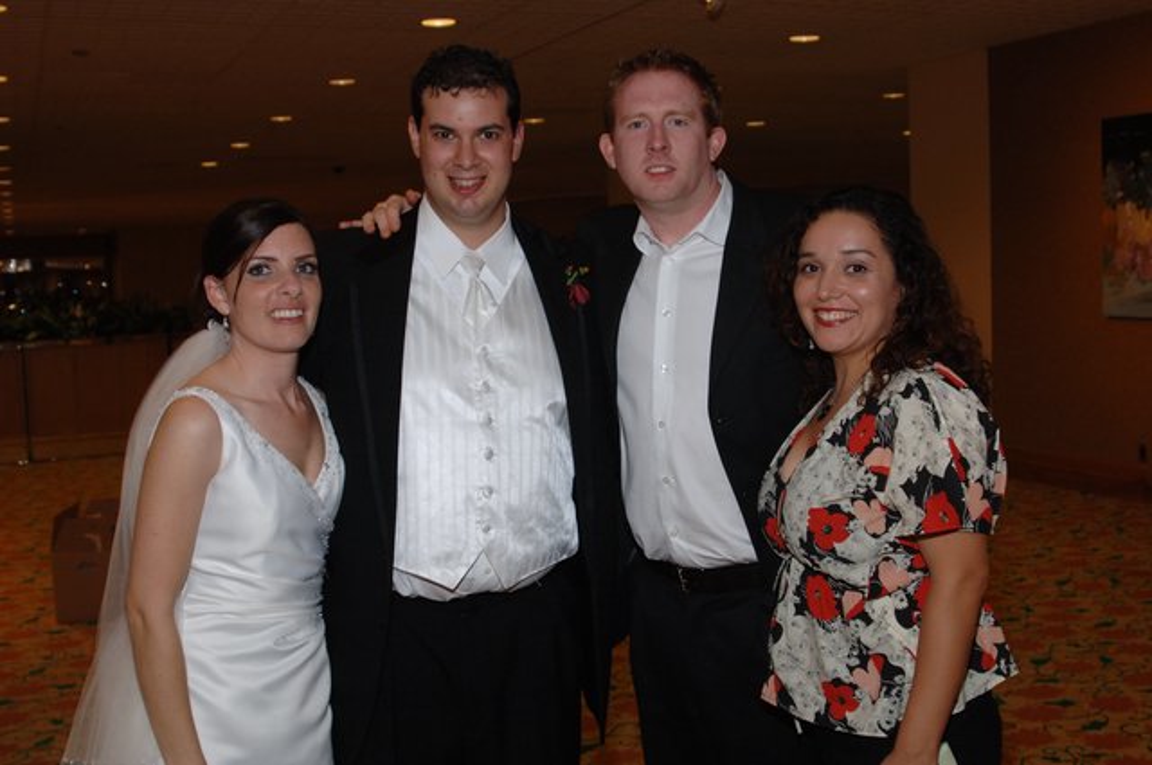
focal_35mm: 42
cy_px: 382
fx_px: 1342
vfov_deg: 31.8
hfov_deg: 46.5
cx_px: 576
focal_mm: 28
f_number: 5
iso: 400
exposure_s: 1/50
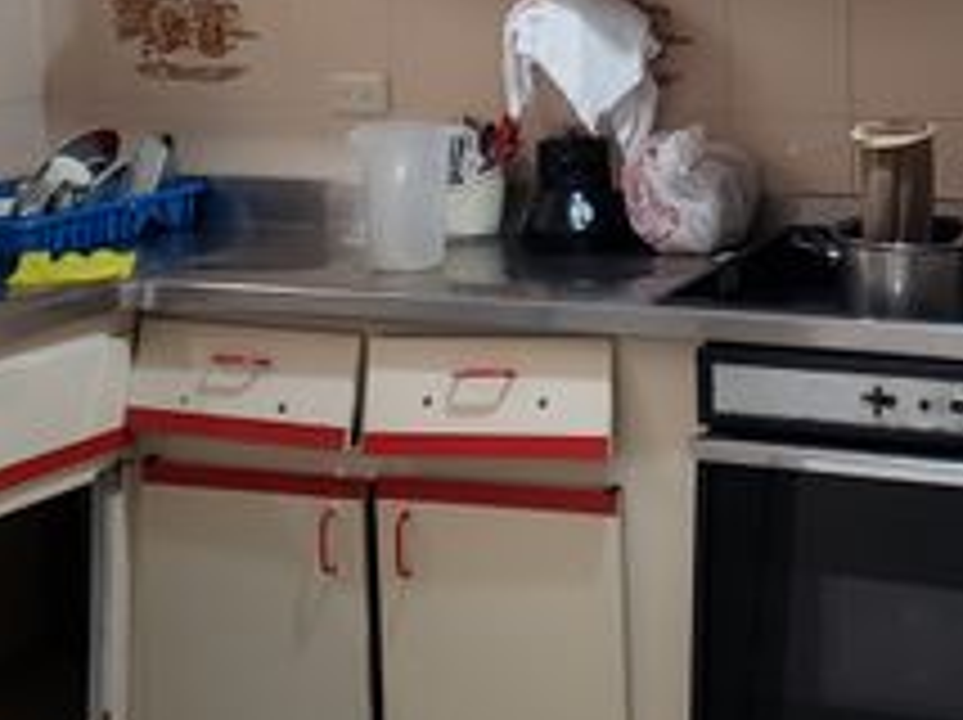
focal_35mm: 81
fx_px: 2251
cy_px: 104
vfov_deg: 18.0
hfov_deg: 24.1
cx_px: 628
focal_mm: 4.3
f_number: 1.5
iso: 250
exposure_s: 1/21
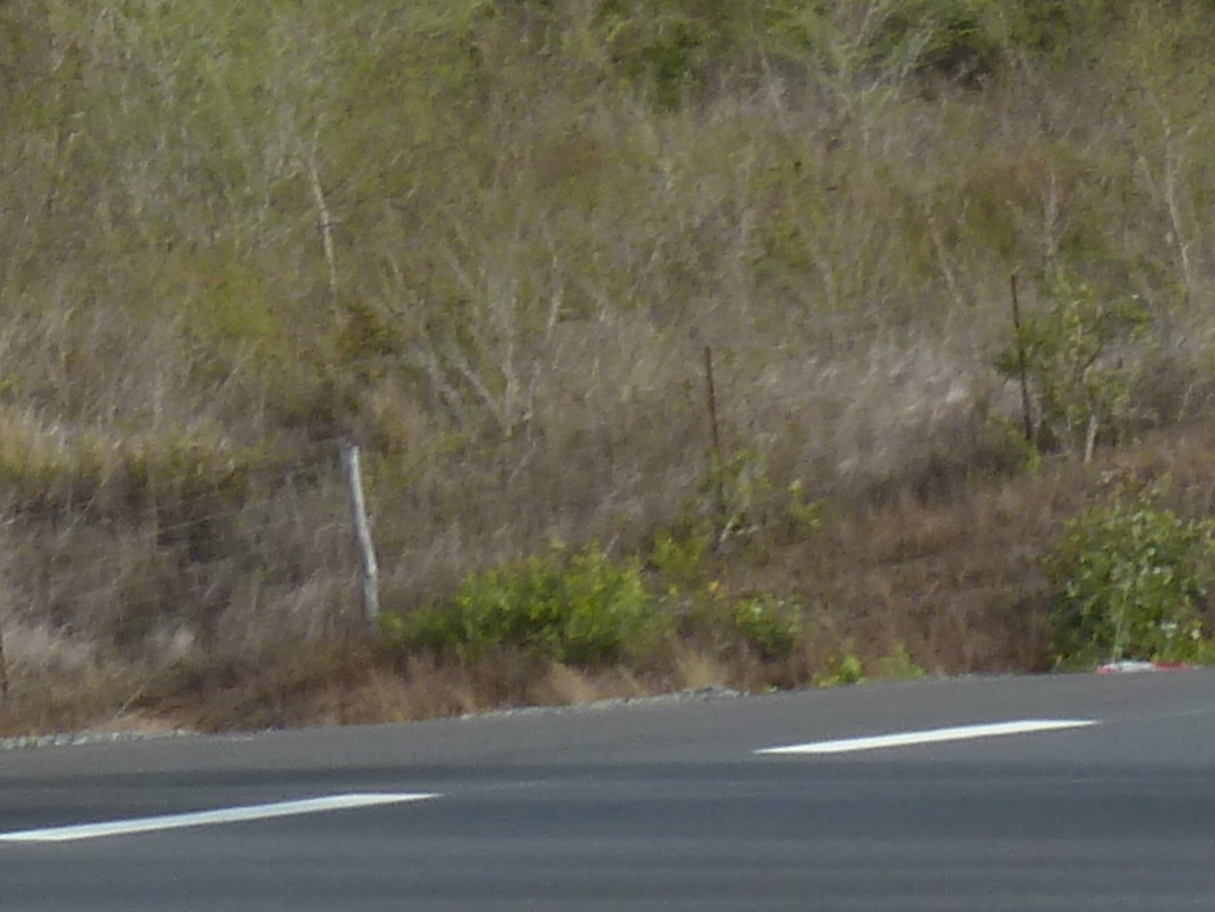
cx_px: 2642
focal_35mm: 608
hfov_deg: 3.2
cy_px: -747
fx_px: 21343
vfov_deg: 2.4
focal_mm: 22.5
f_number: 4.5
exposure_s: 1/320
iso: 80
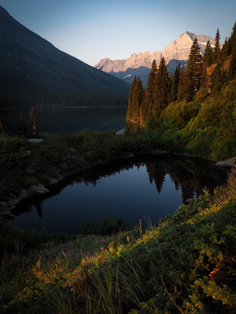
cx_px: 118
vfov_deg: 63.4
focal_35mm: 28
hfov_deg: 49.7
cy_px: 157
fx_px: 255
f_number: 11
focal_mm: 14
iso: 100
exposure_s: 1/30
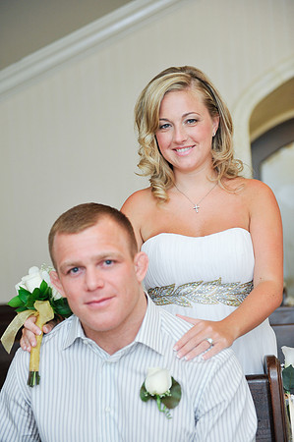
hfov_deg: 21.9
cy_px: 221
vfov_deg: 32.4
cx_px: 147
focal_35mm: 62
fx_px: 761
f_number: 2.8
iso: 800
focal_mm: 62
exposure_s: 1/320
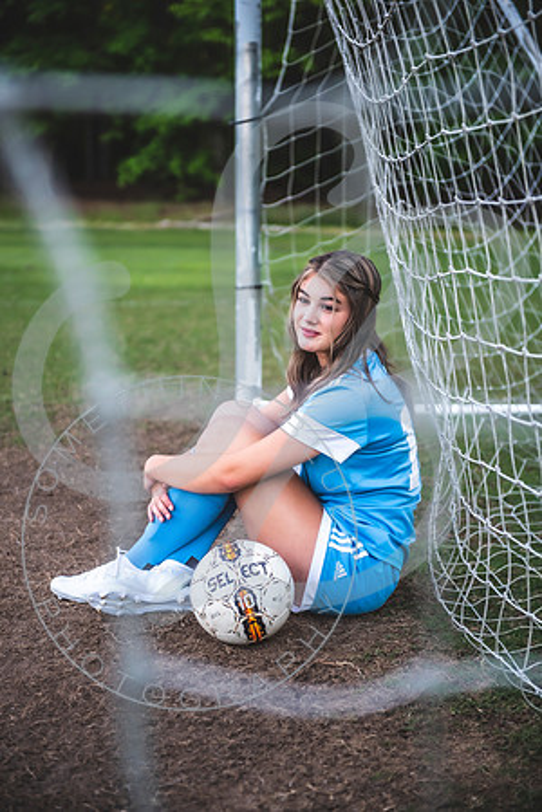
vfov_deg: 28.8
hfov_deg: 19.5
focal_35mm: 70
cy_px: 406
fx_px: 1581
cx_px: 271
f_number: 2.8
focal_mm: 70
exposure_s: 1/320
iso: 100
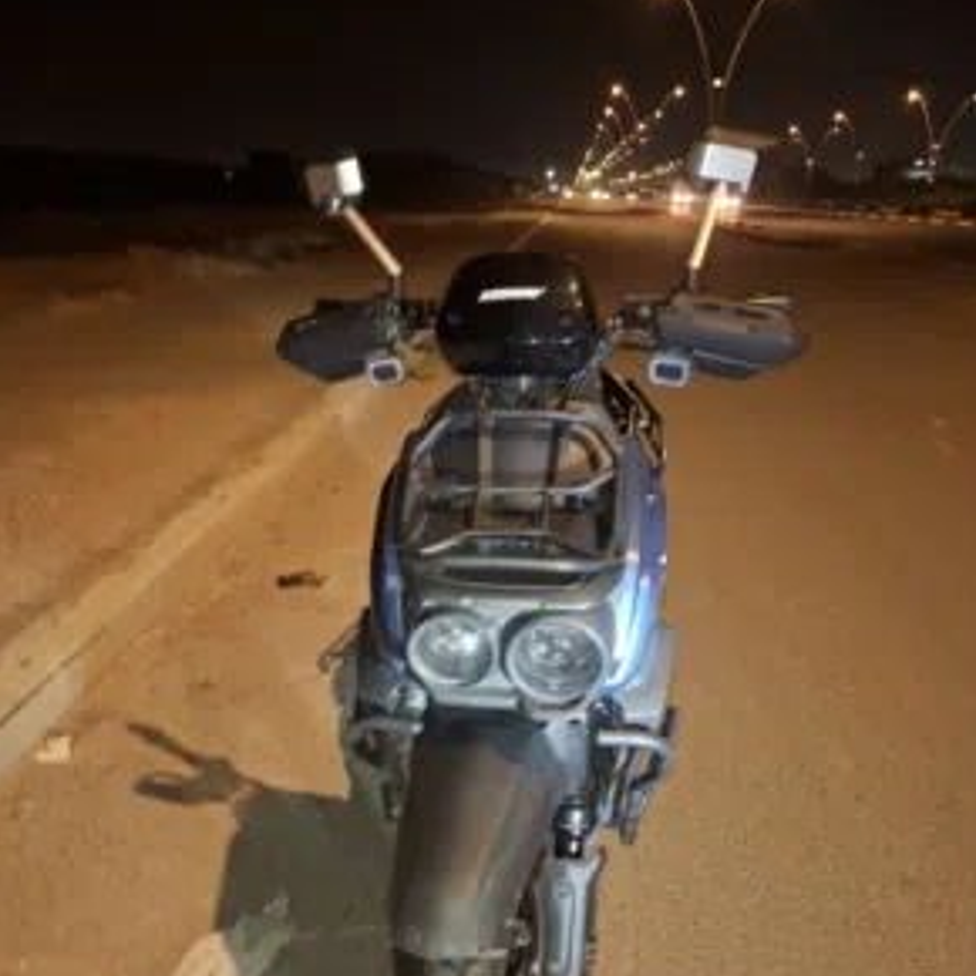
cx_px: 498
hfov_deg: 57.3
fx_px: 893
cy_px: 602
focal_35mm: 28
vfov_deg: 56.7
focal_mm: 5.54
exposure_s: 1/33
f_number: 1.8
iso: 400
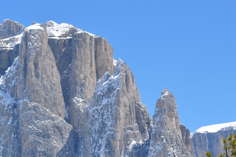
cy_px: 130
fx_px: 1147
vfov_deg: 7.8
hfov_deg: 11.7
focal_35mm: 175
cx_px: 56
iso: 200
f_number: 11
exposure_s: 1/400
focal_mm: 62
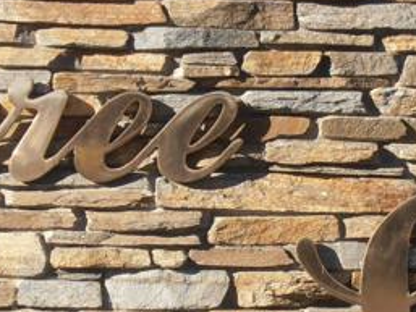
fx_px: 2104
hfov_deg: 11.3
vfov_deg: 8.5
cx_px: 319
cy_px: 212
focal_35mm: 175
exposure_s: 1/500
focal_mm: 7.87
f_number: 4.2
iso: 80
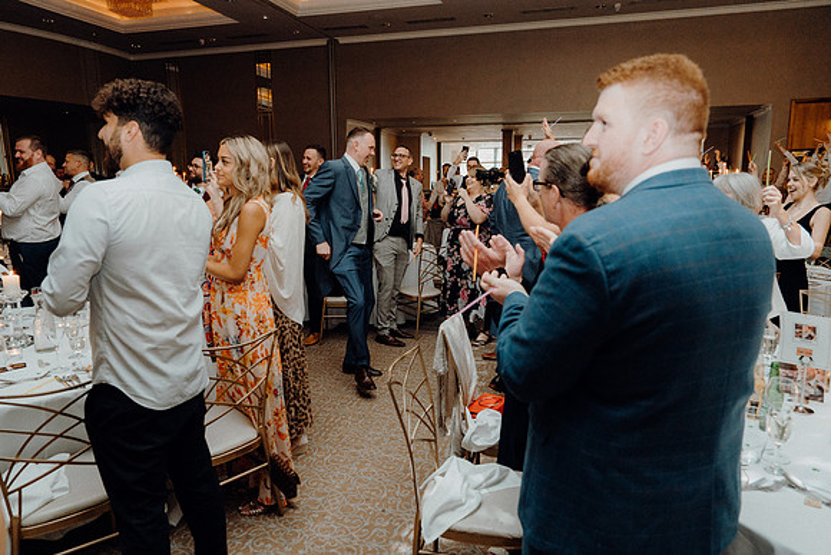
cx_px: 416
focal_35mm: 24
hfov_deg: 73.7
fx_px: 554
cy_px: 278
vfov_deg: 53.2
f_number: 3.5
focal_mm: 24
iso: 2500
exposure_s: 1/160
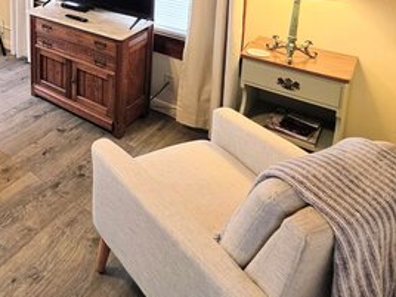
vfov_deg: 37.4
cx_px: 18
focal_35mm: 31
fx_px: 355
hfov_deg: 49.7
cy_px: -35
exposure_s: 1/120
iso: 160
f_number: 1.9
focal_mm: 2.2
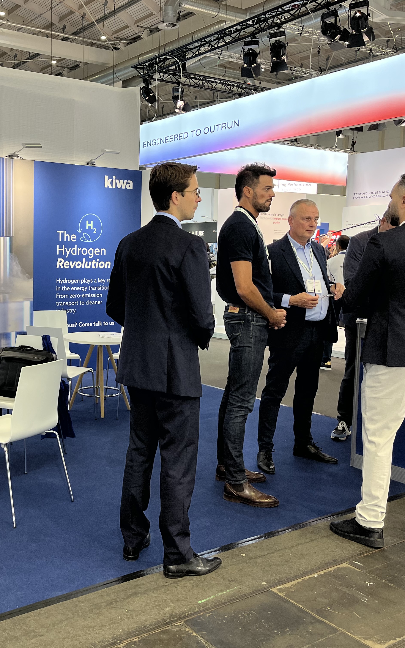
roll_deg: -0.2
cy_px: 322
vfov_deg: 52.7
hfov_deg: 33.6
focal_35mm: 37
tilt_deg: -5.7
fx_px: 653
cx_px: 89
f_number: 1.6
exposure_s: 1/100
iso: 80
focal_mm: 5.1
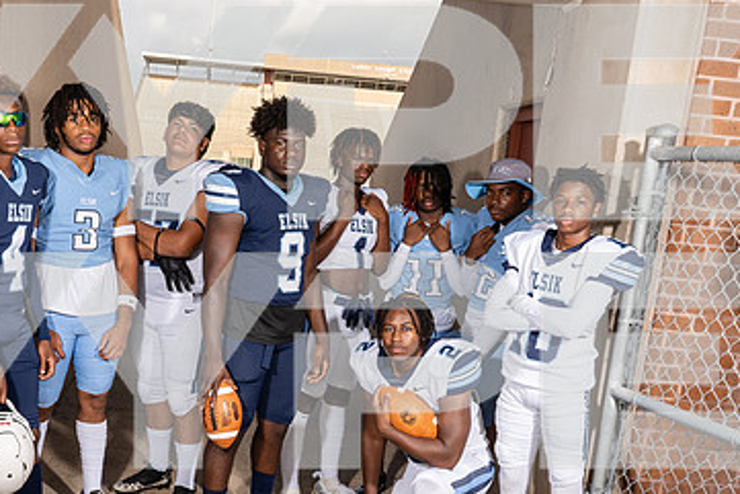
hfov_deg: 43.1
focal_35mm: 45
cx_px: 254
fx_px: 925
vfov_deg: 29.5
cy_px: 362
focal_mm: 28
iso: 200
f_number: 11
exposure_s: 1/250
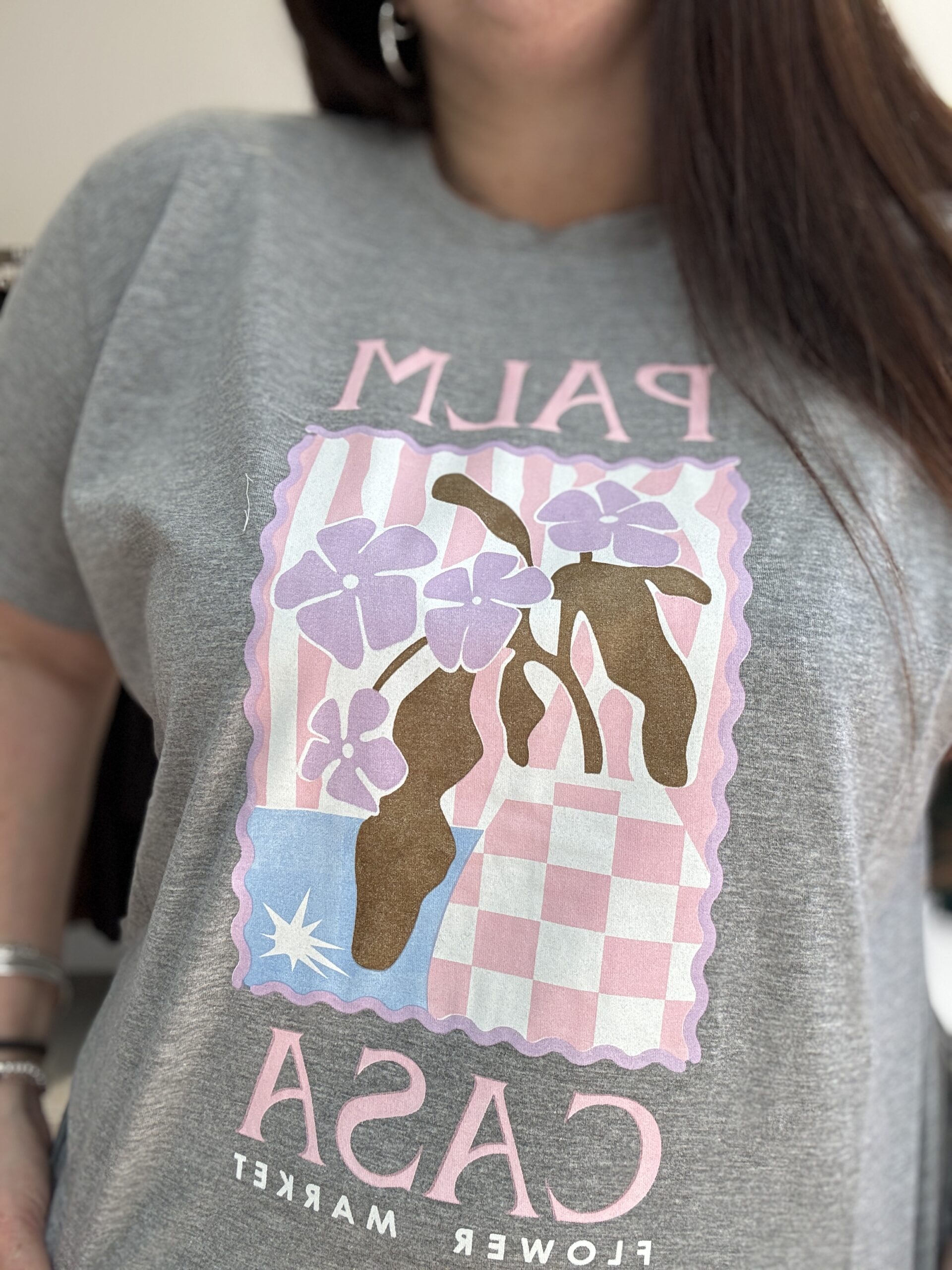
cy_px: 635
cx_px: 476
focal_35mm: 30
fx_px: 1100
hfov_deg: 46.8
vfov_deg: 60.0
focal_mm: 2.69
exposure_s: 1/100
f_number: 1.9
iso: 32
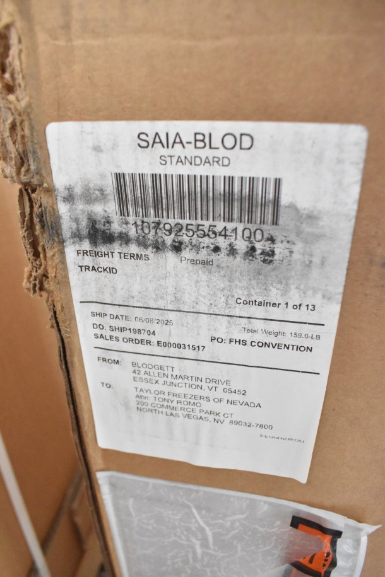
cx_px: 192
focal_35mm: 27
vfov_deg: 67.4
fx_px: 433
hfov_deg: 47.9
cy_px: 288
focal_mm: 18
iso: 6400
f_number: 7.1
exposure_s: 1/200
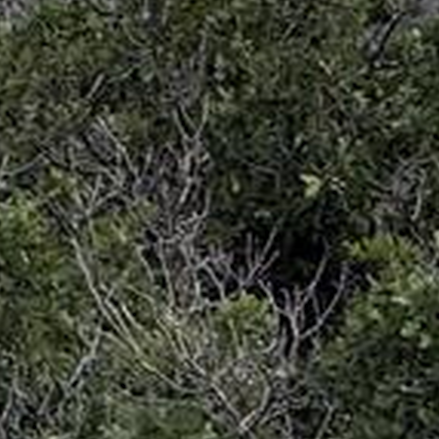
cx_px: 1090
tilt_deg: +5.3
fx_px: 10876
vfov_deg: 2.3
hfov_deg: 2.3
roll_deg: -1.1
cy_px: -672
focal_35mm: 758
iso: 50
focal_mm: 15.66
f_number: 2.8
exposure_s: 1/1342
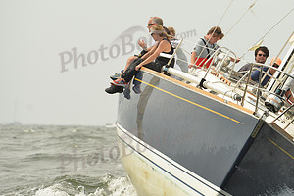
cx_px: 248
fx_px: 2997
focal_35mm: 367
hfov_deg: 5.6
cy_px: 84
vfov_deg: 3.7
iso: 320
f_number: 8
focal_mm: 190
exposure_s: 1/1250
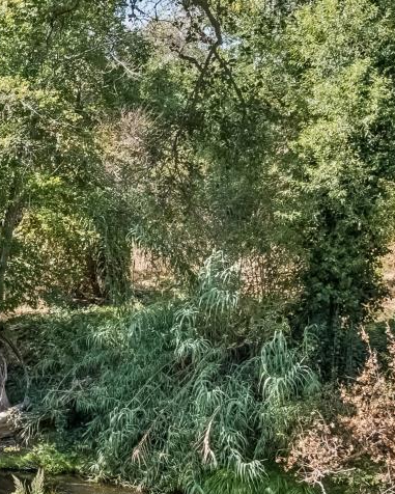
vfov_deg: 26.7
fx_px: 1037
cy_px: 302
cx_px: -213
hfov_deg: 18.8
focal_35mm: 71
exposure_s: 1/100
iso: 640
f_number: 11
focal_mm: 24
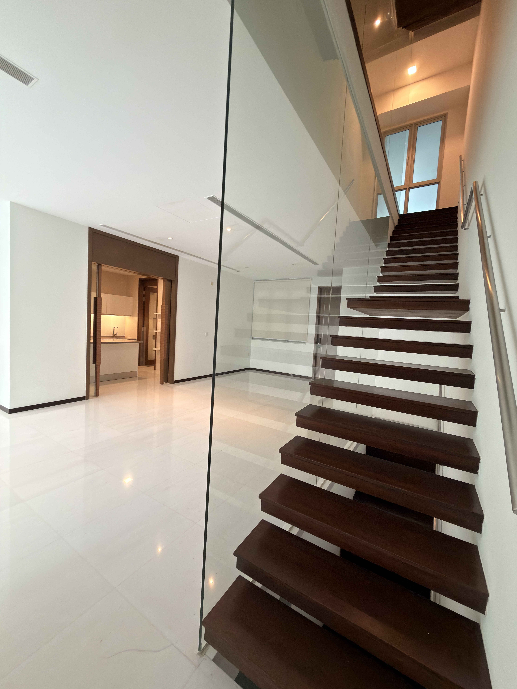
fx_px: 279
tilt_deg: -3.6
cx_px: 258
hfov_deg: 85.7
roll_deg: -3.5
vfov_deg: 102.1
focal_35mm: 14
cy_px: 344
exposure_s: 1/30
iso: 100
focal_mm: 2.22
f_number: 2.2
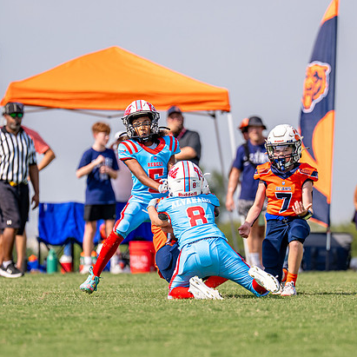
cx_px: 206
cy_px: 201
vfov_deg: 4.1
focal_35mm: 423
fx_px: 4936
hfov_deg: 4.1
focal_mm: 200
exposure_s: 1/3200
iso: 125
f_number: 2.8
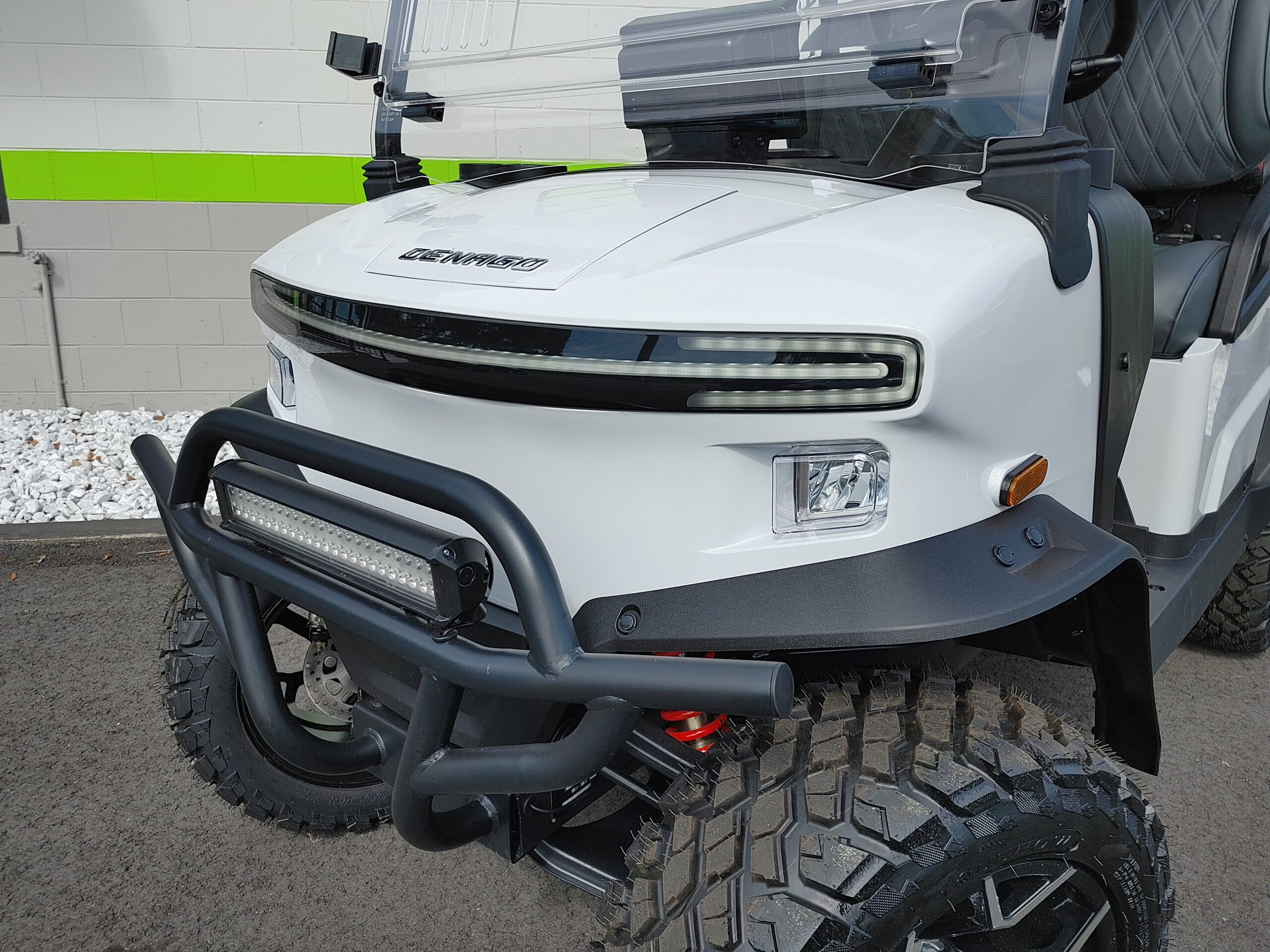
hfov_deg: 67.3
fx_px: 954
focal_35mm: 26
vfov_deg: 53.1
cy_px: 476
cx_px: 635
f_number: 1.8
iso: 50
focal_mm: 4.81
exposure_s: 1/1667
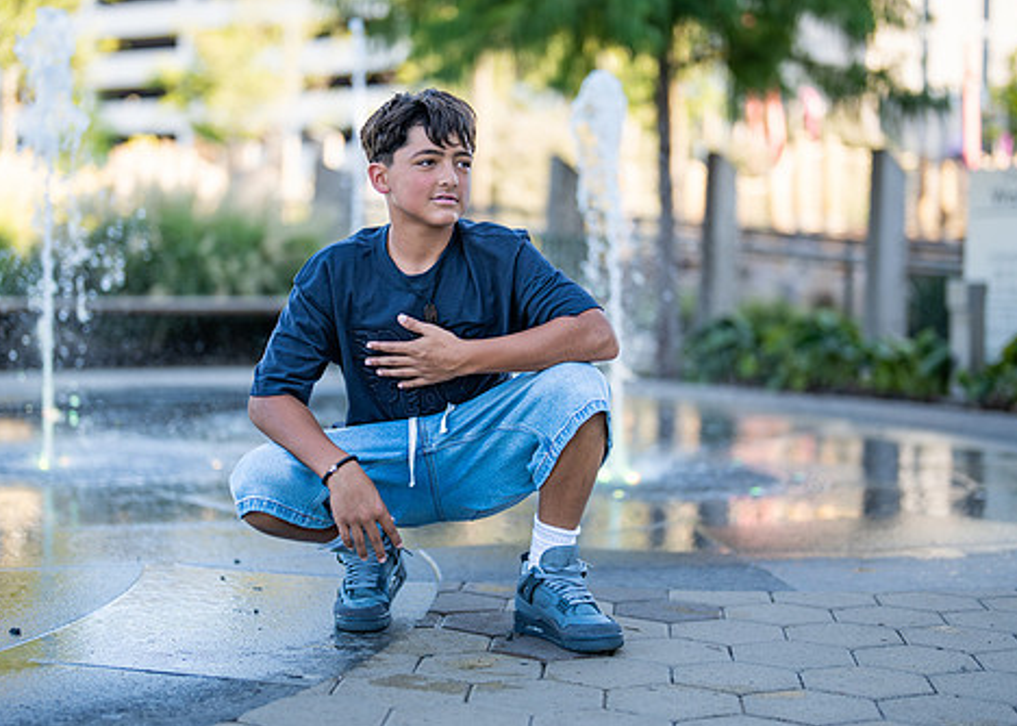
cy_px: 328
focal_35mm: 66
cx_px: 497
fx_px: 1906
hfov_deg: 29.9
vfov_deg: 21.6
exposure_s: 1/800
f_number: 1.2
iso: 100
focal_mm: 50
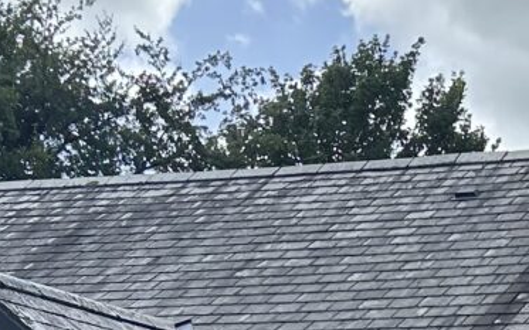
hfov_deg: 14.6
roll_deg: -0.9
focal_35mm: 142
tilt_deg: -0.9
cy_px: 633
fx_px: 2047
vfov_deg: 8.8
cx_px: 485
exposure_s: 1/2208
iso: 50
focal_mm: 5.7
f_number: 1.5
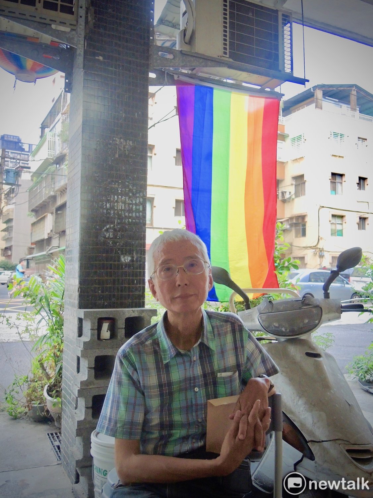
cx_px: 186
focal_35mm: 30
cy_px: 249
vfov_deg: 60.0
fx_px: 431
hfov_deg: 46.8
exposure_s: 1/200
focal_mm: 6.5
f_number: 2
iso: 800
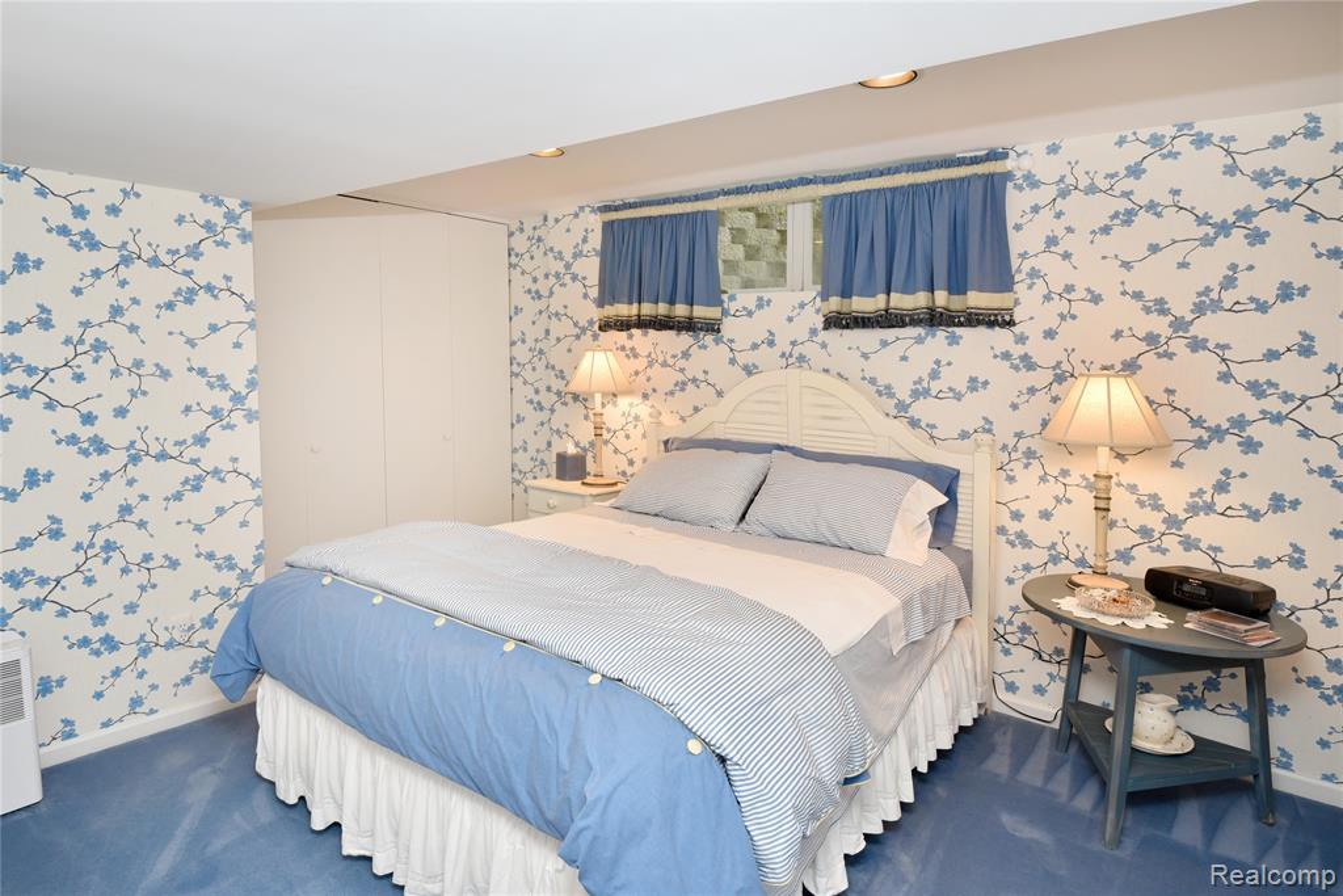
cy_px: 448
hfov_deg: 93.3
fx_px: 634
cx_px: 672
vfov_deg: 70.5
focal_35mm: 17
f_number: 9
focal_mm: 17
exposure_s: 1/60
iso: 720
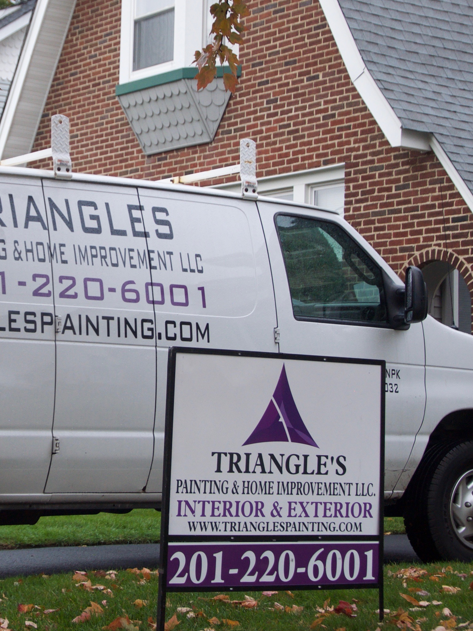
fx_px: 1768
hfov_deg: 15.1
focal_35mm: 97
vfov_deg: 20.2
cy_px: 225
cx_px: 79
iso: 400
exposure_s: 1/160
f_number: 4.2
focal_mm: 32
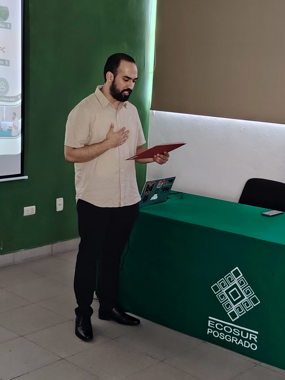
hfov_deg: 24.8
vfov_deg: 32.7
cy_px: 190
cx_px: 142
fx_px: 648
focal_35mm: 59
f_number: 1.75
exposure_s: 1/24
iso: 722
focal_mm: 5.25
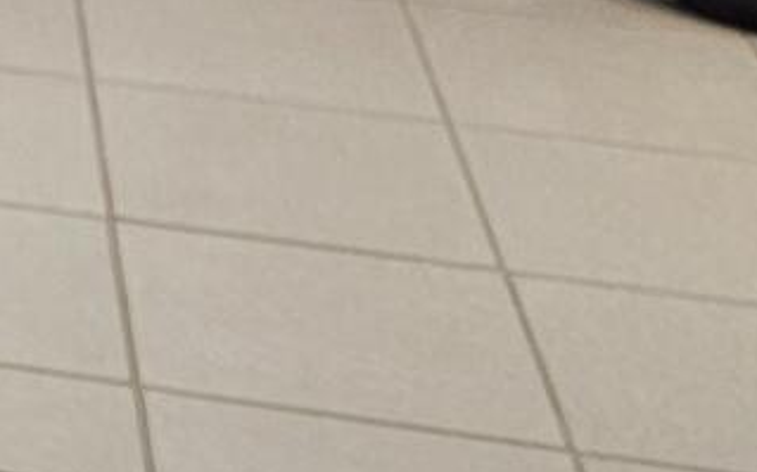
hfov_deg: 10.9
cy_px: 289
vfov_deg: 8.6
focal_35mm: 153
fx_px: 3155
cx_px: -1220
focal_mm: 6.3
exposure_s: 1/120
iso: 160
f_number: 1.7
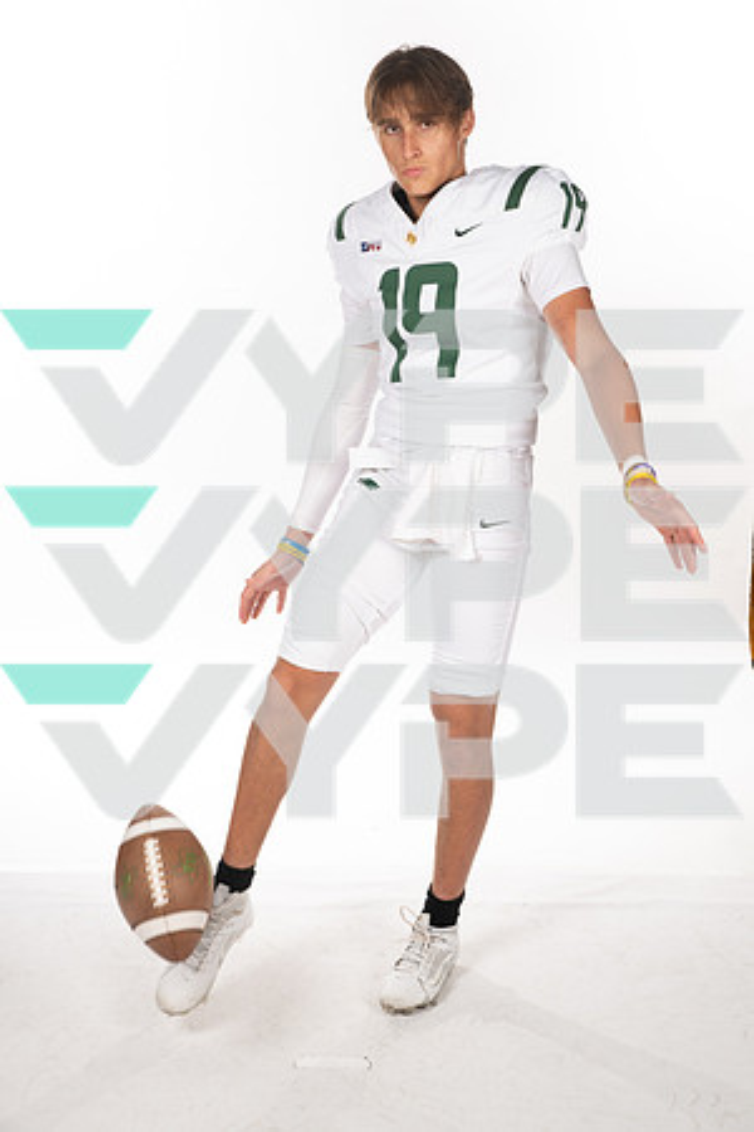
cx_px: 377
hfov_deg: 26.0
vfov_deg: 38.2
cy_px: 566
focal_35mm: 52
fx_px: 1634
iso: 640
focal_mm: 52
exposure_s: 1/400
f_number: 8
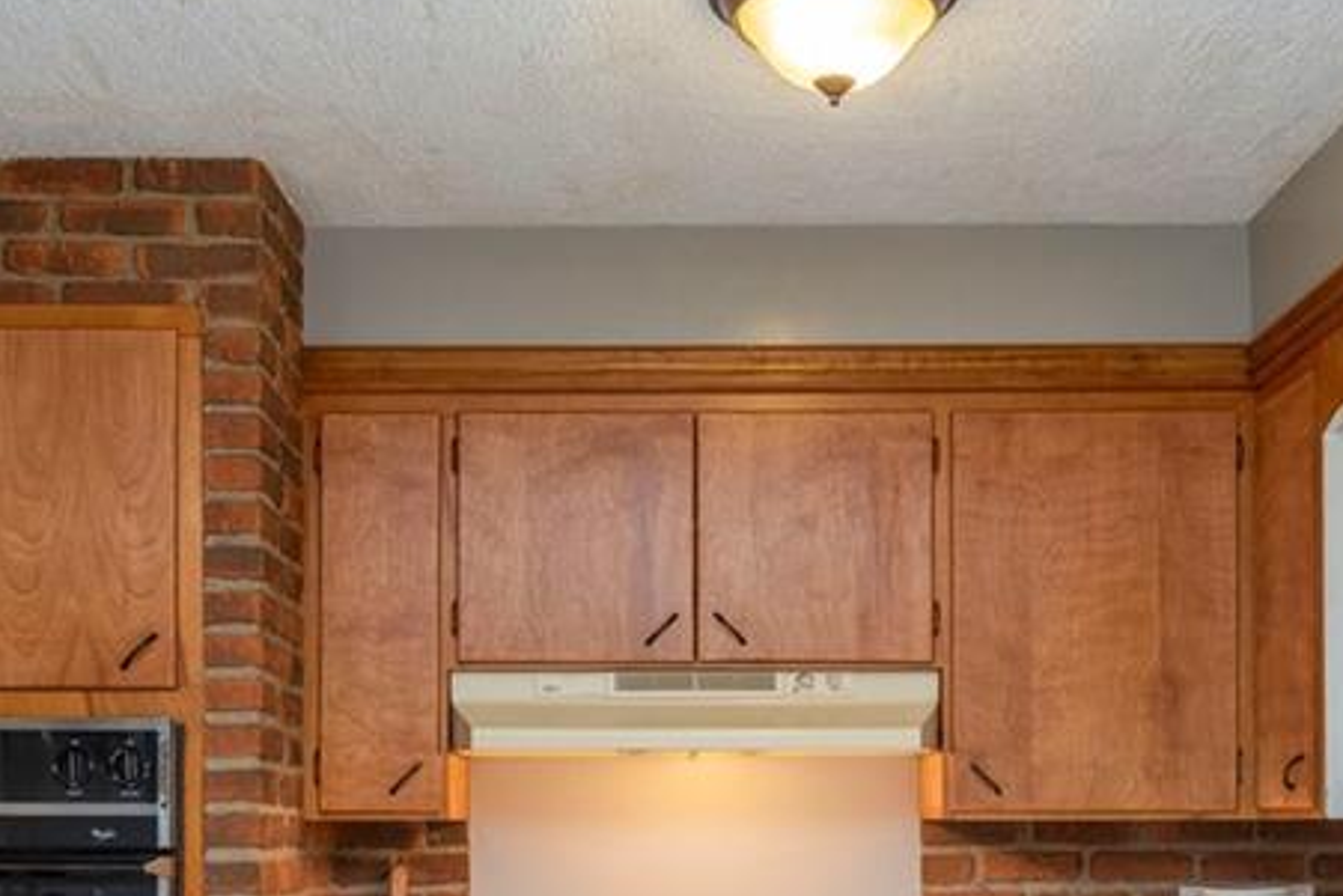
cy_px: 796
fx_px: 1866
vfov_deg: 26.2
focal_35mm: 50
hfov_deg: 39.6
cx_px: 709
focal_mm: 22
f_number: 8
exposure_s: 1/40
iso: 500
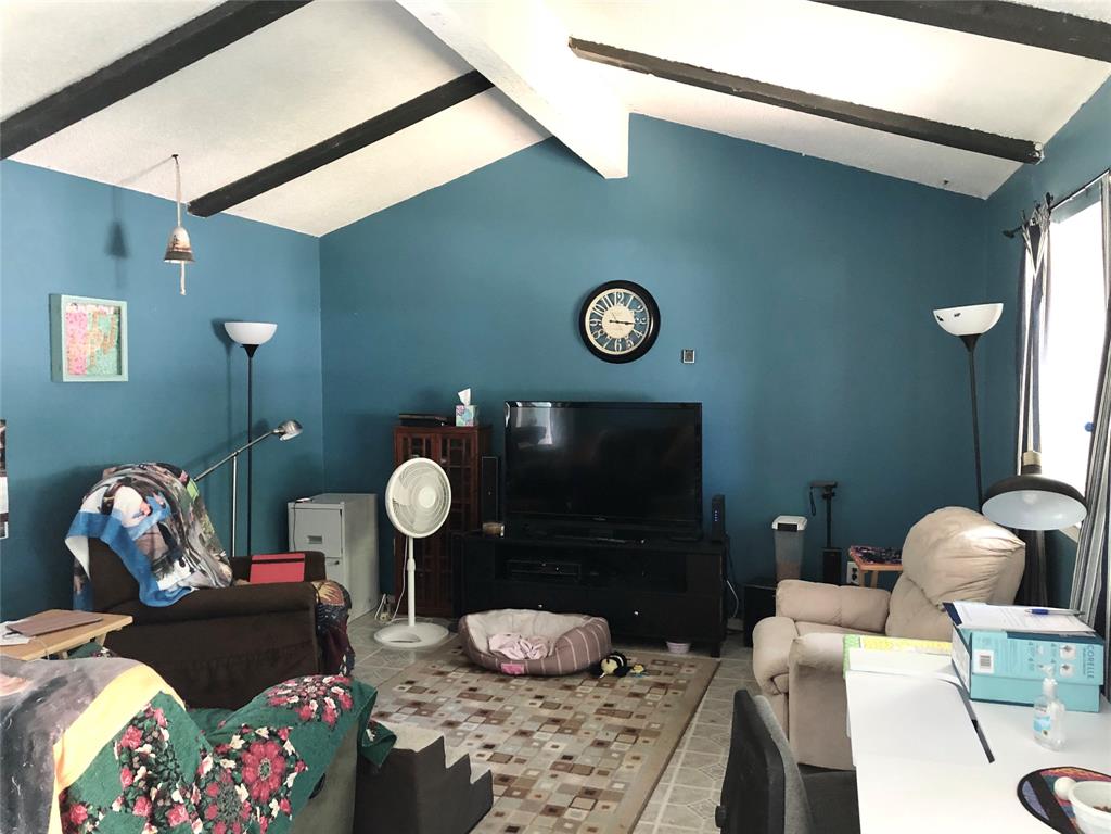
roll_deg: +1.4
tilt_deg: -3.9
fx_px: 899
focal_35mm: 28
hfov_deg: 63.4
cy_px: 417
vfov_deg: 49.7
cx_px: 556
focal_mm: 3.99
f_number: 1.8
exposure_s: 1/6
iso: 100
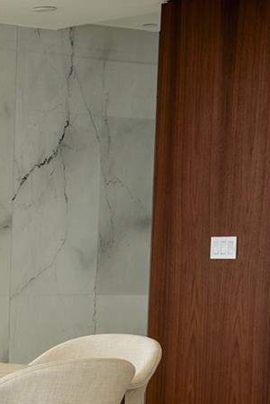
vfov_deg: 15.5
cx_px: -327
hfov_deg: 9.7
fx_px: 1449
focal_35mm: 129
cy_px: 440
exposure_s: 1/320
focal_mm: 36
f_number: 7.1
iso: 400
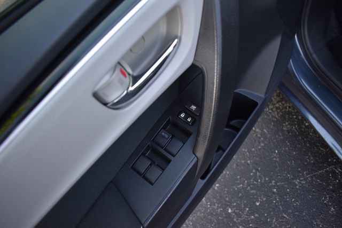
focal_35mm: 27
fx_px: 257
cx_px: 171
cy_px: 114
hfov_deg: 67.4
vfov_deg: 48.0
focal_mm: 18
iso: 640
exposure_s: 1/250
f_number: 3.5
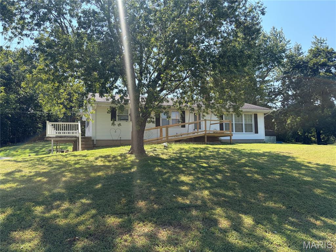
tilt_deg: +4.7
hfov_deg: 67.3
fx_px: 252
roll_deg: +0.8
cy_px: 126
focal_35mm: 26
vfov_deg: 53.1
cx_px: 168
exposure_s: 1/1484
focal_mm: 5.96
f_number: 1.6
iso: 64
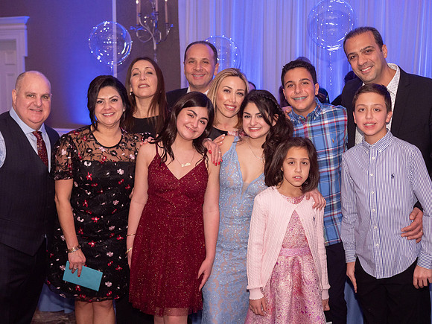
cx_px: 216
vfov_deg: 29.1
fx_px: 624
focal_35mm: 50
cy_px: 162
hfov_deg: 38.2
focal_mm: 25
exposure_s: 1/100
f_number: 3.2
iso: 640
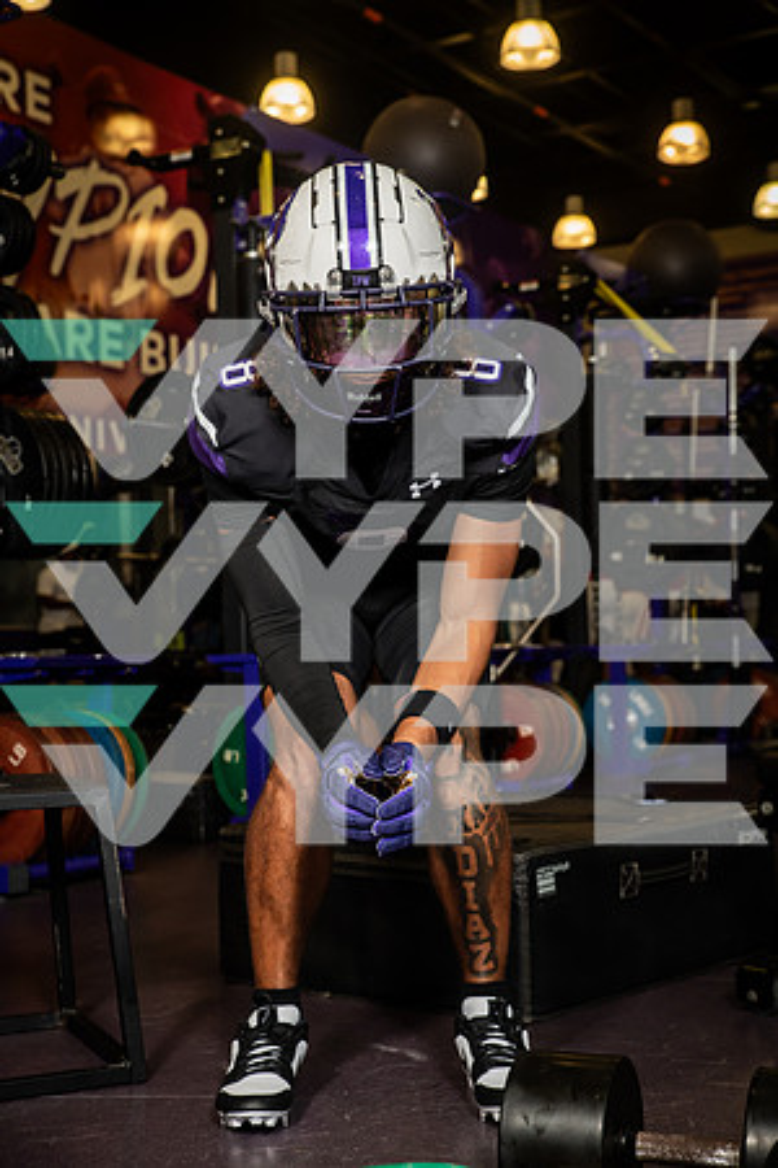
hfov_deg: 24.6
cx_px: 389
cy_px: 584
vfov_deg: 36.2
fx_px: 1783
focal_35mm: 55
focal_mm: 55
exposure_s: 1/250
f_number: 5.6
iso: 500
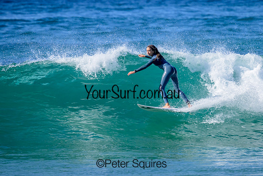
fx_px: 7965
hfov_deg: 1.9
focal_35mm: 1090
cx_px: 164
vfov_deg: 1.3
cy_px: 87
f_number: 11
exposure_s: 1/2000
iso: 1400
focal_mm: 800
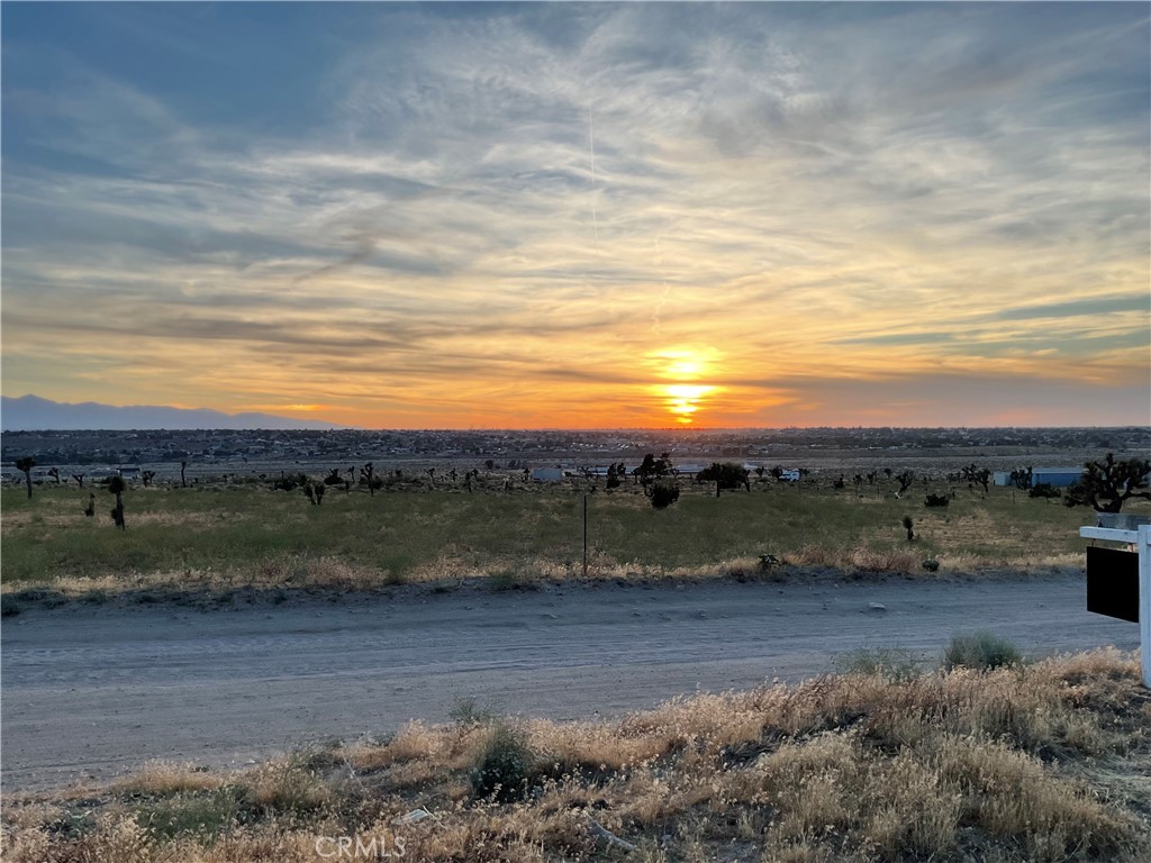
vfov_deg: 48.2
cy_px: 432
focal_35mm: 29
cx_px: 576
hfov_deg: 61.7
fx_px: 964
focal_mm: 3
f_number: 1.8
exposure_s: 1/450
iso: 25
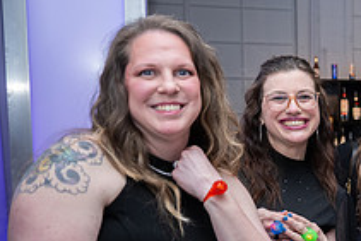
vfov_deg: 20.4
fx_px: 662
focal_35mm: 66
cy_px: 191
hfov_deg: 25.5
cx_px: 488
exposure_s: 1/200
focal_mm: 24
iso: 640
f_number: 2.8
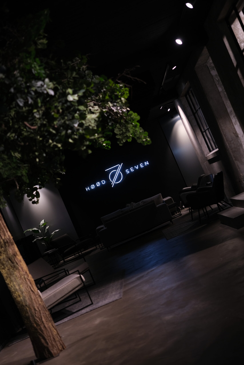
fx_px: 508
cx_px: 122
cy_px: 182
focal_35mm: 50
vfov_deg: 39.6
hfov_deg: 27.0
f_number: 1.6
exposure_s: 1/150
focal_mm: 33
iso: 320
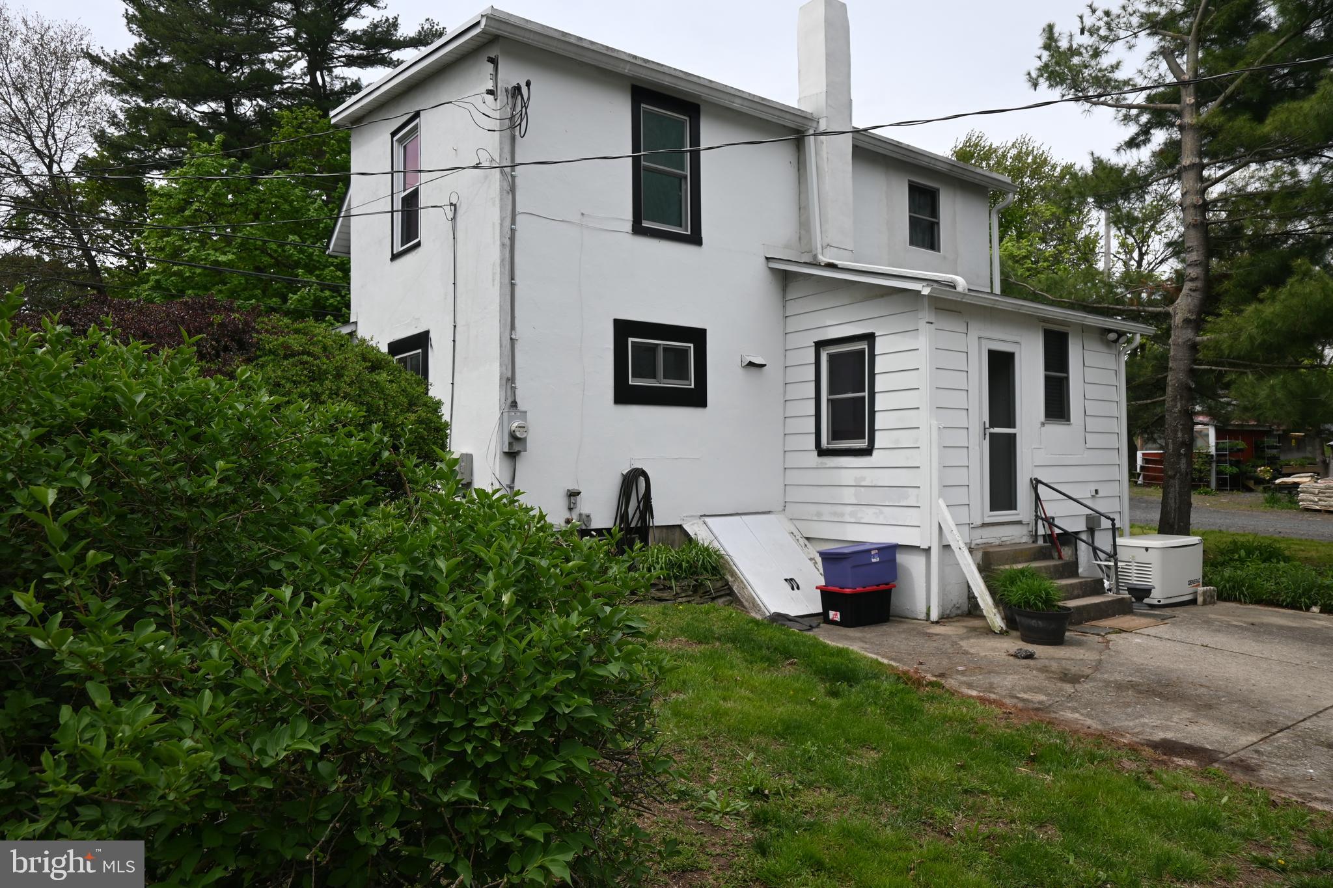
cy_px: 444
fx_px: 889
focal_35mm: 24
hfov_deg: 73.7
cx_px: 666
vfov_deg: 53.1
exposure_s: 1/250
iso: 100
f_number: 5.6
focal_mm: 16
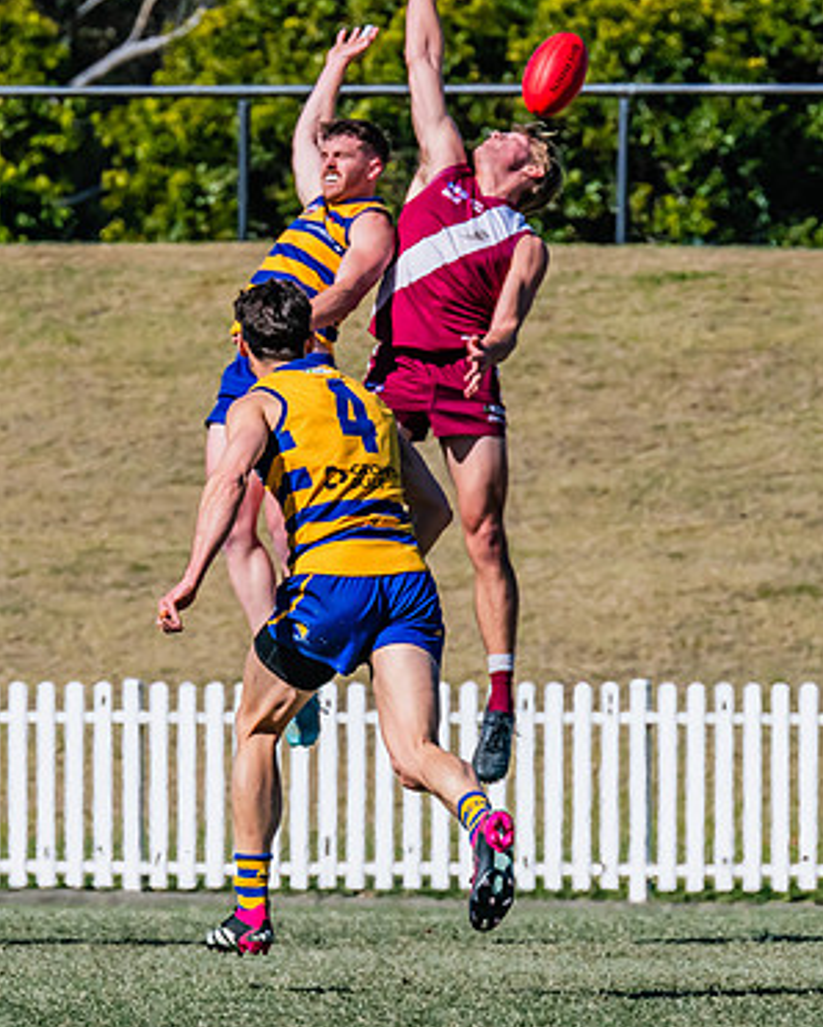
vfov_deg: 2.0
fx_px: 30179
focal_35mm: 992
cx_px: 391
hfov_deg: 1.6
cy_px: 491
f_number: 11
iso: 800
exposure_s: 1/1600
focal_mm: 420
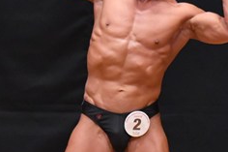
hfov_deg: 2.1
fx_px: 6227
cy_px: 118
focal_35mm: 984
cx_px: 109
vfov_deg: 1.4
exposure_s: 1/400
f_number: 5.6
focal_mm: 200
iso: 6400
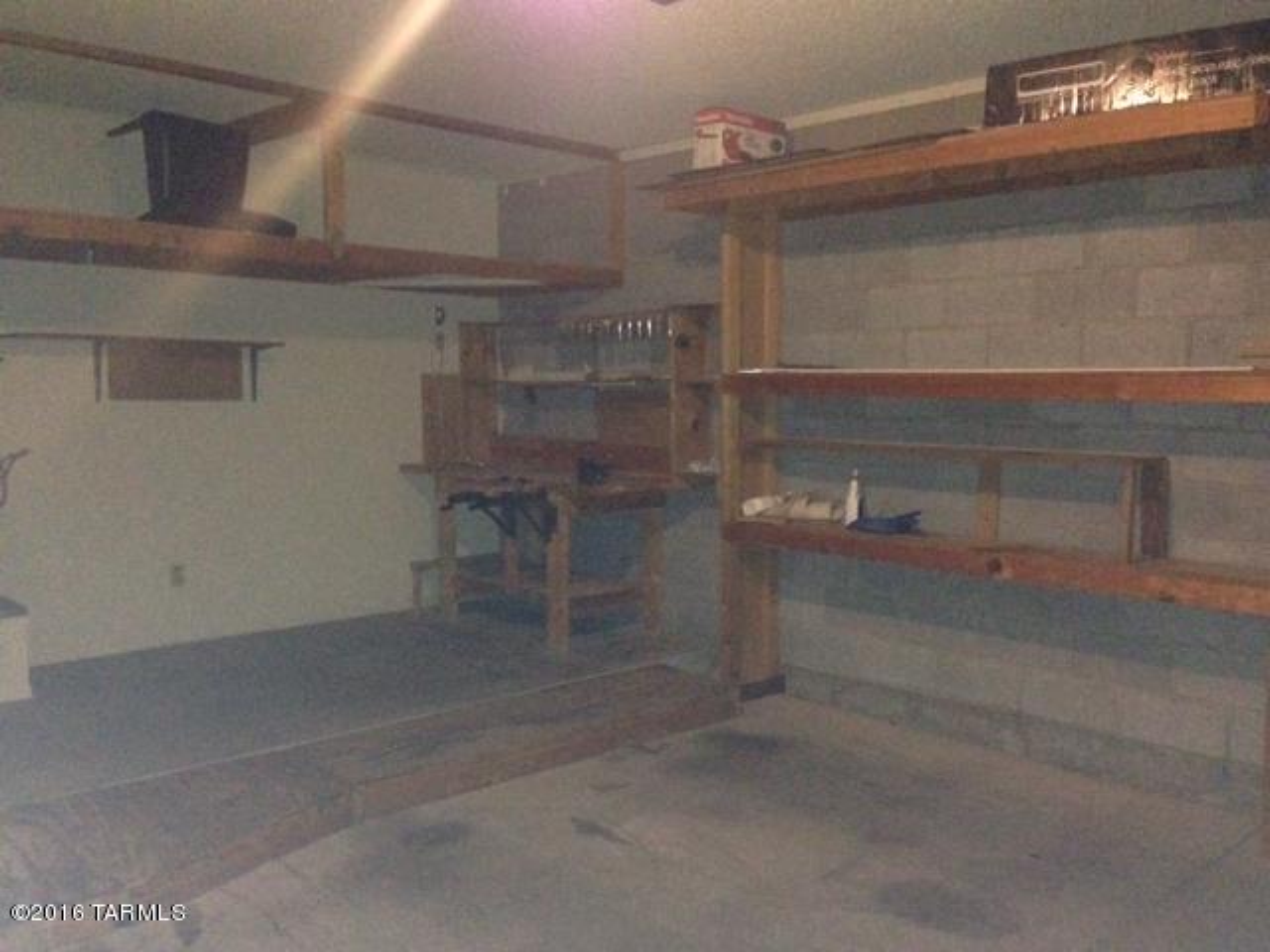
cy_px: 476
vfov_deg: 42.9
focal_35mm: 33
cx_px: 635
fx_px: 1211
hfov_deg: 55.4
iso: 800
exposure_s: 1/16
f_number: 2.4
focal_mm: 4.12
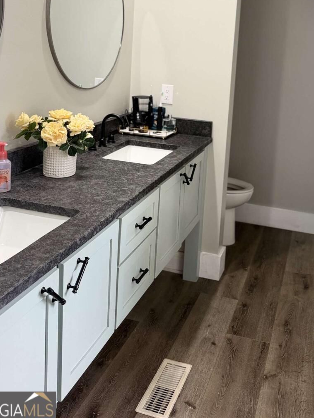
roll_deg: -4.1
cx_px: 205
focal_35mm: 38
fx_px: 460
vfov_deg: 46.8
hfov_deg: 37.4
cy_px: 94
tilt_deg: -6.9
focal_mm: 6.76
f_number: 1.78
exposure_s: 1/120
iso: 200
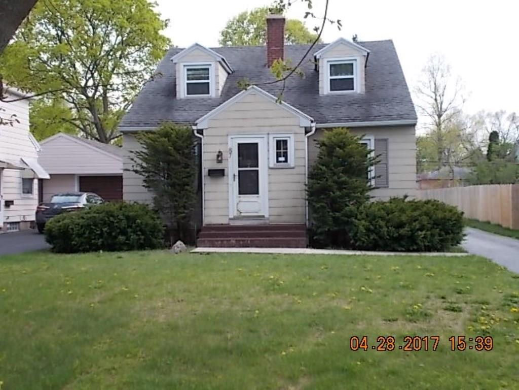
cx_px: 260
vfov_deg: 32.9
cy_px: 195
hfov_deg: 42.9
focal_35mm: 44
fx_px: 660
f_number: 4.2
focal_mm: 7.9
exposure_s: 1/250
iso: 80
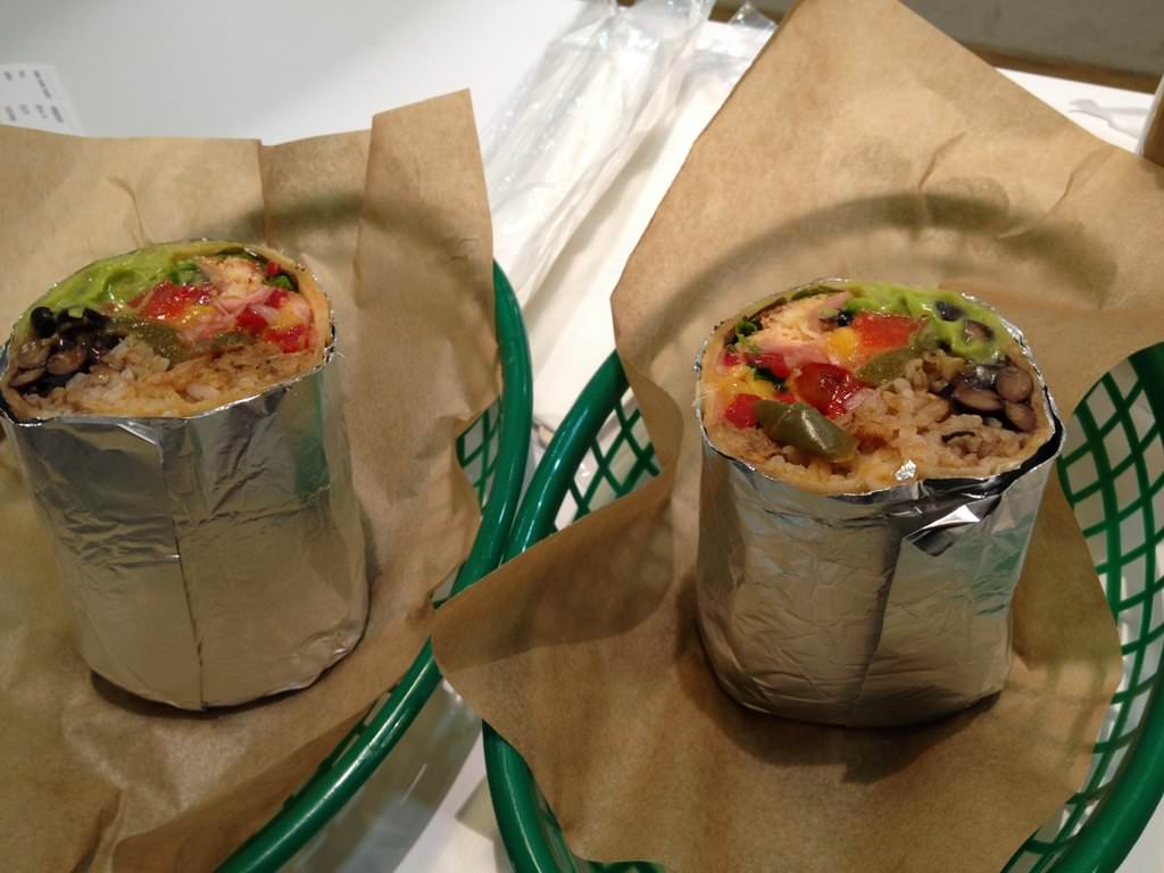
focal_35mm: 35
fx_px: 1177
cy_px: 436
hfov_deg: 52.6
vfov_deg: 40.7
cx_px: 582
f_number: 2.4
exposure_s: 1/20
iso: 50
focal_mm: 4.28
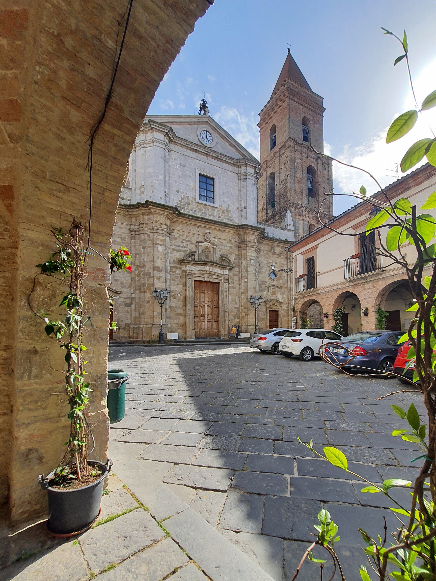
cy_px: 326
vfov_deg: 97.7
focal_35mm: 15
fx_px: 252
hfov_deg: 81.7
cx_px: 231
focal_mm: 1.74
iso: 50
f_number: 2.2
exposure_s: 1/928
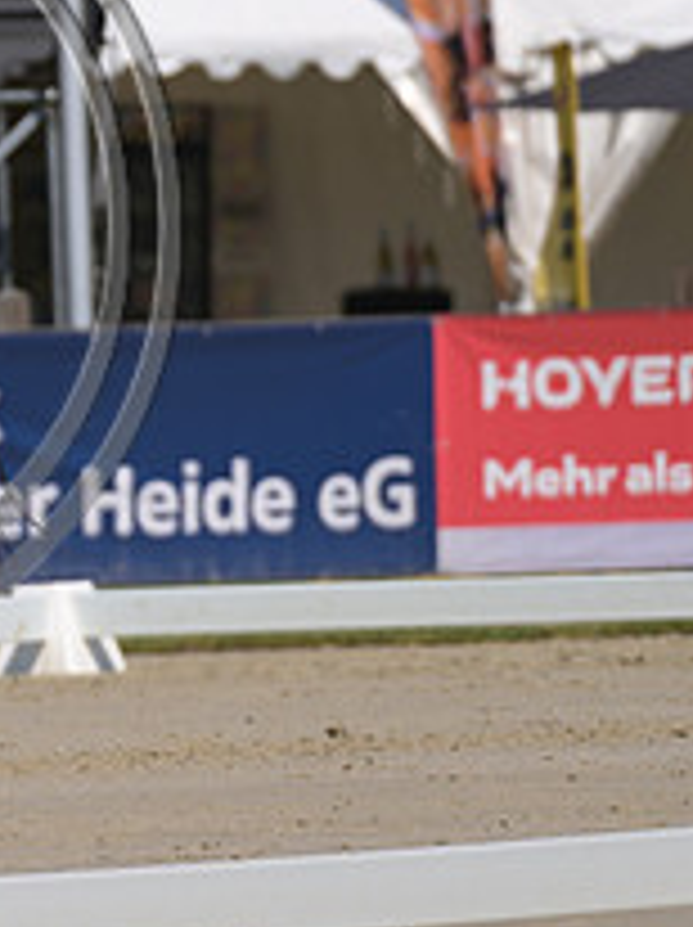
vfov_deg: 1.8
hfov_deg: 1.4
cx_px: -333
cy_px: 164
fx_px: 29022
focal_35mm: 1085
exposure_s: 1/1250
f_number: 5
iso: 140
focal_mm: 400
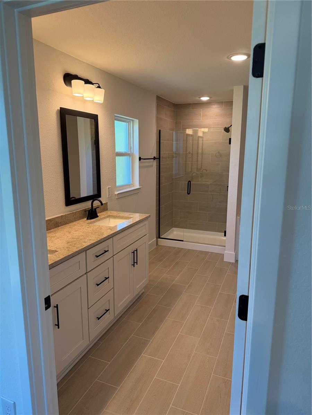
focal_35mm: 24
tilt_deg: -10.5
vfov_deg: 71.6
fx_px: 288
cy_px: 208
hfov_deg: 56.8
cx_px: 156
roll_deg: -1.0
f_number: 1.78
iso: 125
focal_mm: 6.76
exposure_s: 1/202
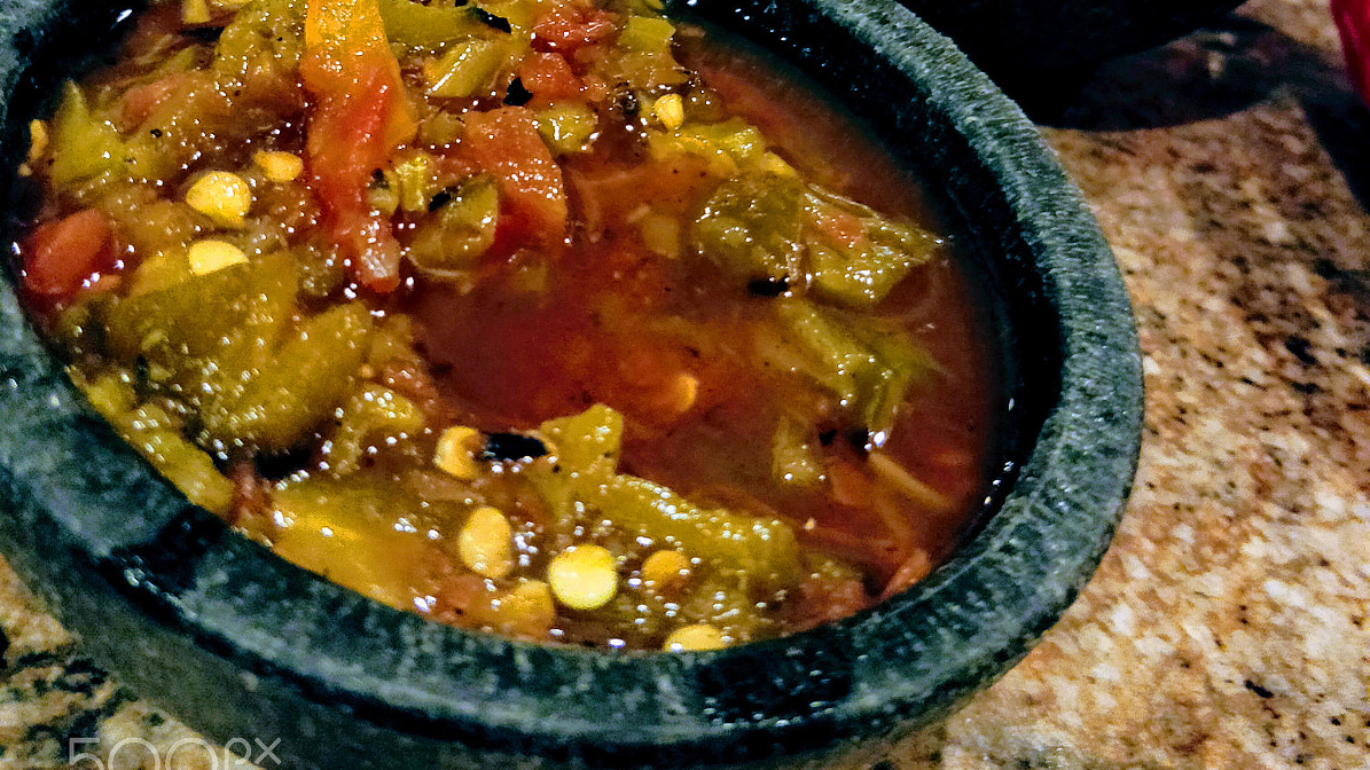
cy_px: -2
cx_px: 684
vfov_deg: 31.2
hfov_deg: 56.6
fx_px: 1271
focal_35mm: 35
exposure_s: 1/17
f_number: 1.7
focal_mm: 4.1
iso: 2000
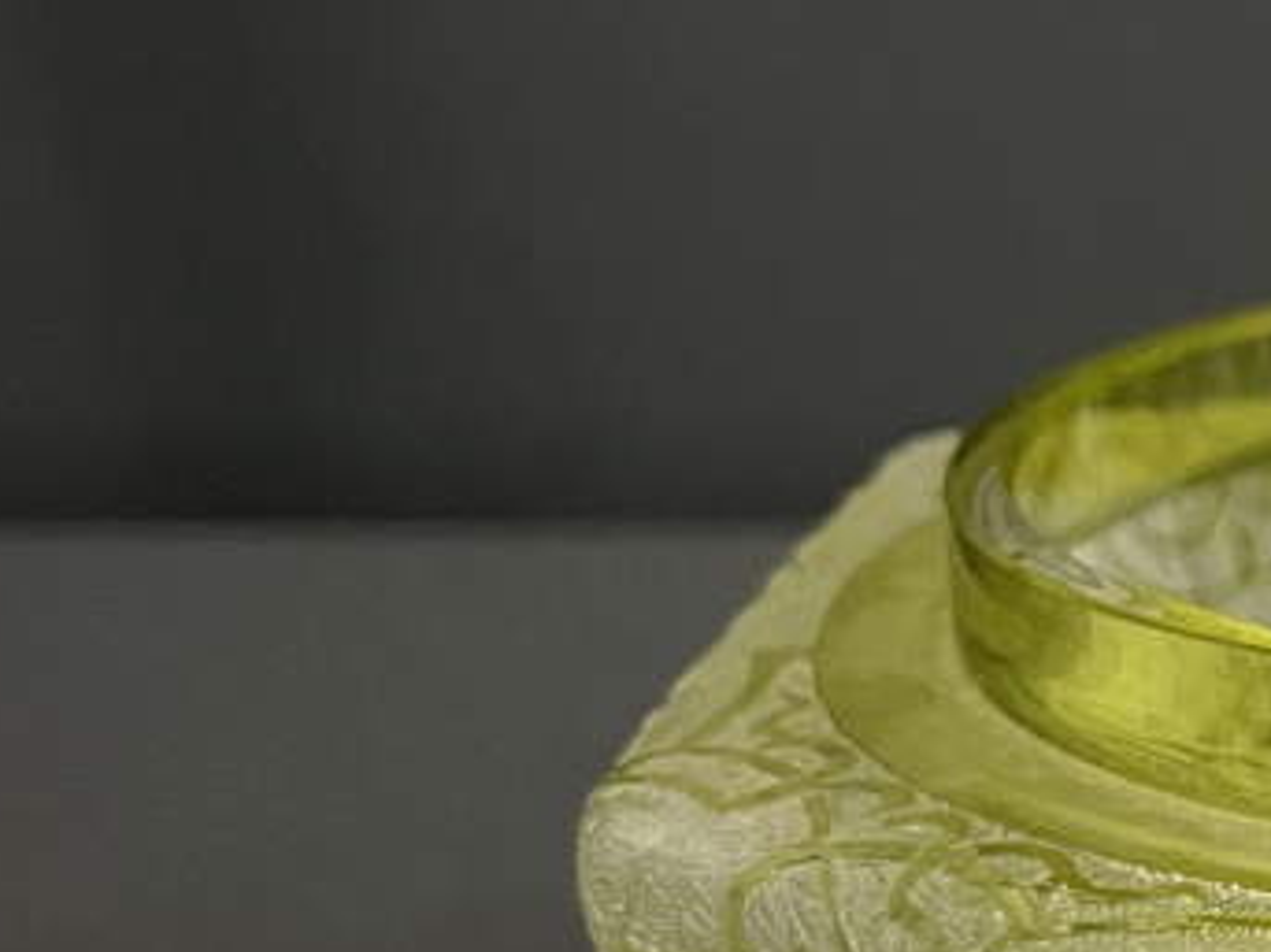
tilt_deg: -16.0
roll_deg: +0.0
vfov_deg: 16.2
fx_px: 3340
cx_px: 1808
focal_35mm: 91
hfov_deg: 19.3
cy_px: 533
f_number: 1.5
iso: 640
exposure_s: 1/32
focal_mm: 5.7
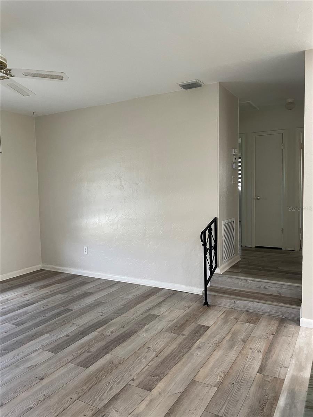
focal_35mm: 26
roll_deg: +0.3
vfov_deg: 67.3
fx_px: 313
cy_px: 208
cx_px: 156
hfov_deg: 53.1
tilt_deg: -3.2
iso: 100
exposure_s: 1/60
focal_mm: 4.2
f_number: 1.6
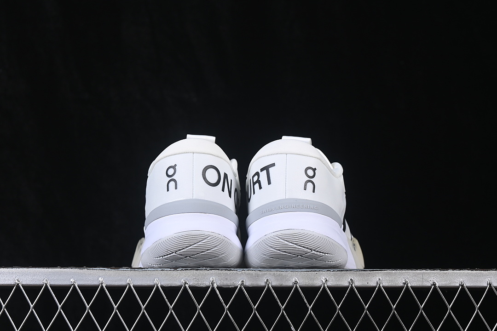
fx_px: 1035
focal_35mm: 75
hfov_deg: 27.0
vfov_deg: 18.2
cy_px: 166
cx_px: 248
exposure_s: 1/80
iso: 160
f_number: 8
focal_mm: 50
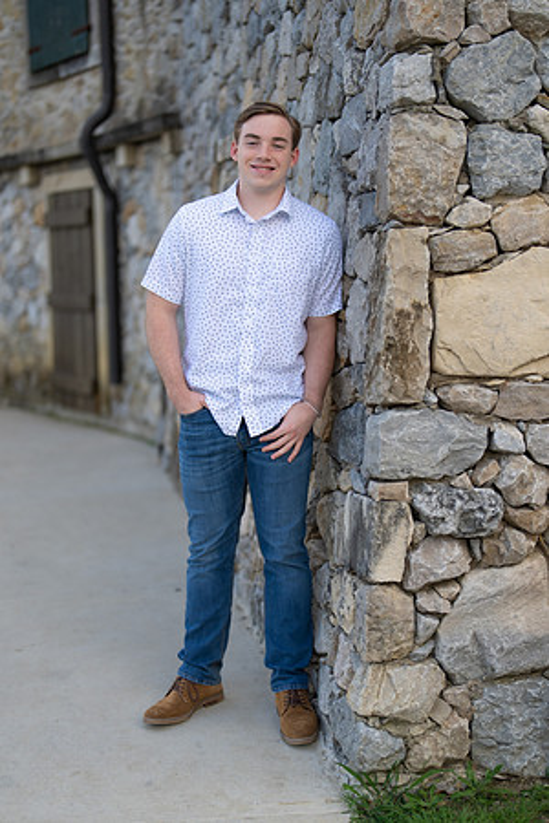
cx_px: 274
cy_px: 412
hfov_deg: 27.0
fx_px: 1144
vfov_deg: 39.6
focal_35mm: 50
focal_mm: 50
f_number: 1.2
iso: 100
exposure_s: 1/3200
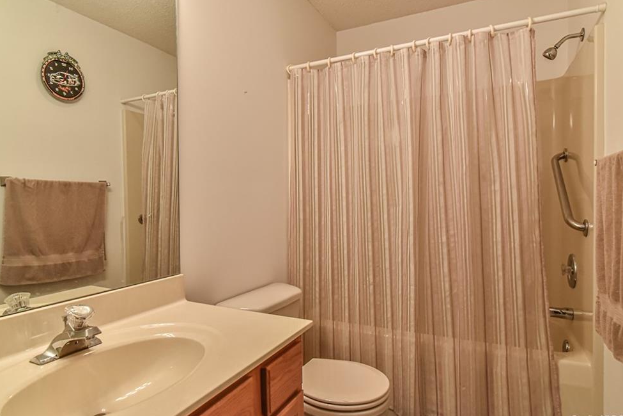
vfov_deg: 59.5
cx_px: 314
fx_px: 363
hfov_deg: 81.2
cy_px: 206
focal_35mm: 21
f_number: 9
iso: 4000
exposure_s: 1/320
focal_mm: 20
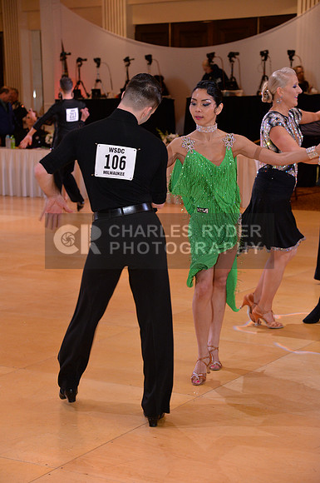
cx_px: 160
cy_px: 242
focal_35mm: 82
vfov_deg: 24.8
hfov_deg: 16.6
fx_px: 1097
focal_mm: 82
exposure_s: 1/250
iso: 1600
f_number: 6.3
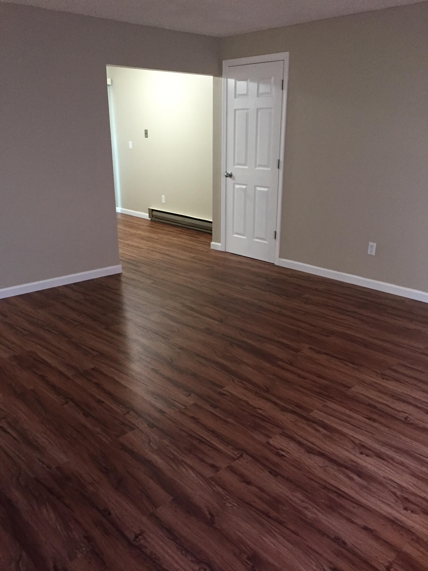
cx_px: 214
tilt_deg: -17.8
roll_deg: +0.2
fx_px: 478
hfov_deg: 48.2
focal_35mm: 29
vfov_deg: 61.7
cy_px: 286
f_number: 2.2
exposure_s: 1/30
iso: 250
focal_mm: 4.15
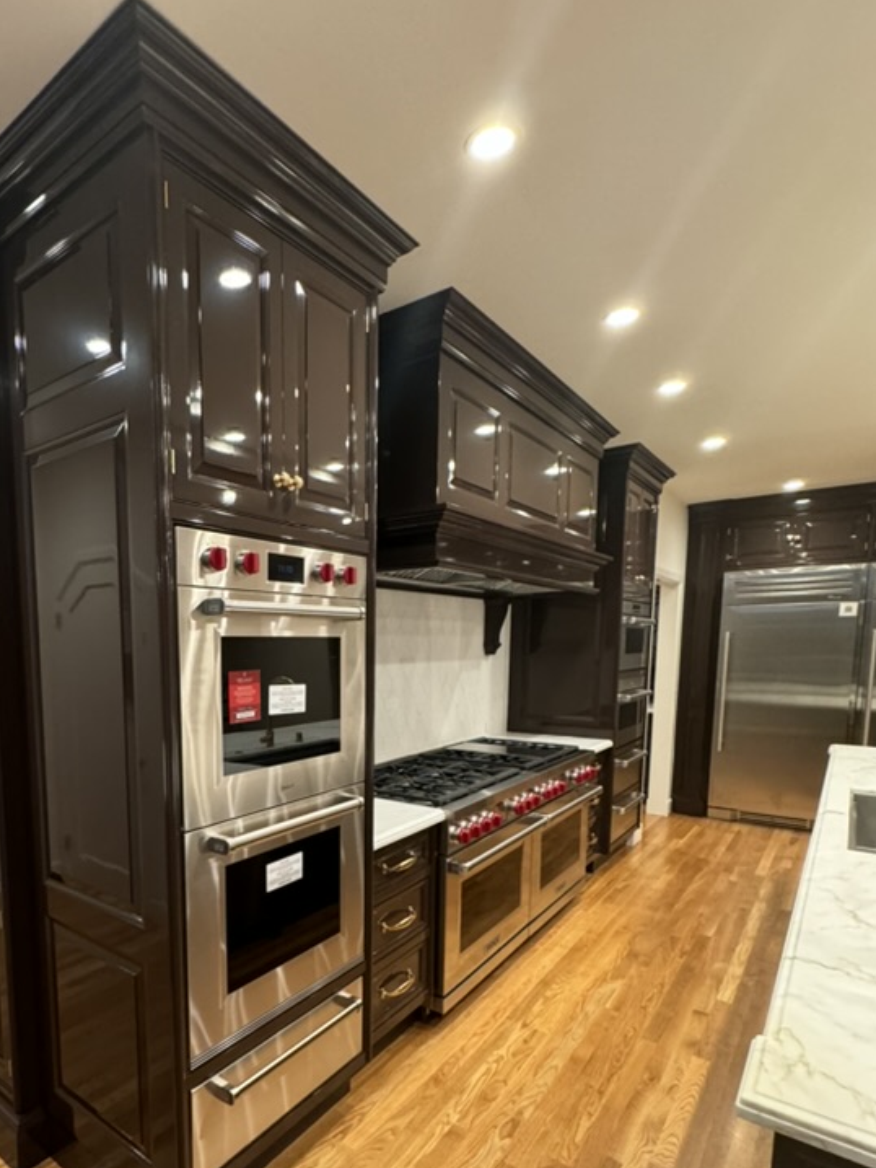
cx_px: 261
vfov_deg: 80.4
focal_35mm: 20
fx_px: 675
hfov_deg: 63.5
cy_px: 723
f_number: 2.2
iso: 400
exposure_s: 1/60
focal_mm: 2.22
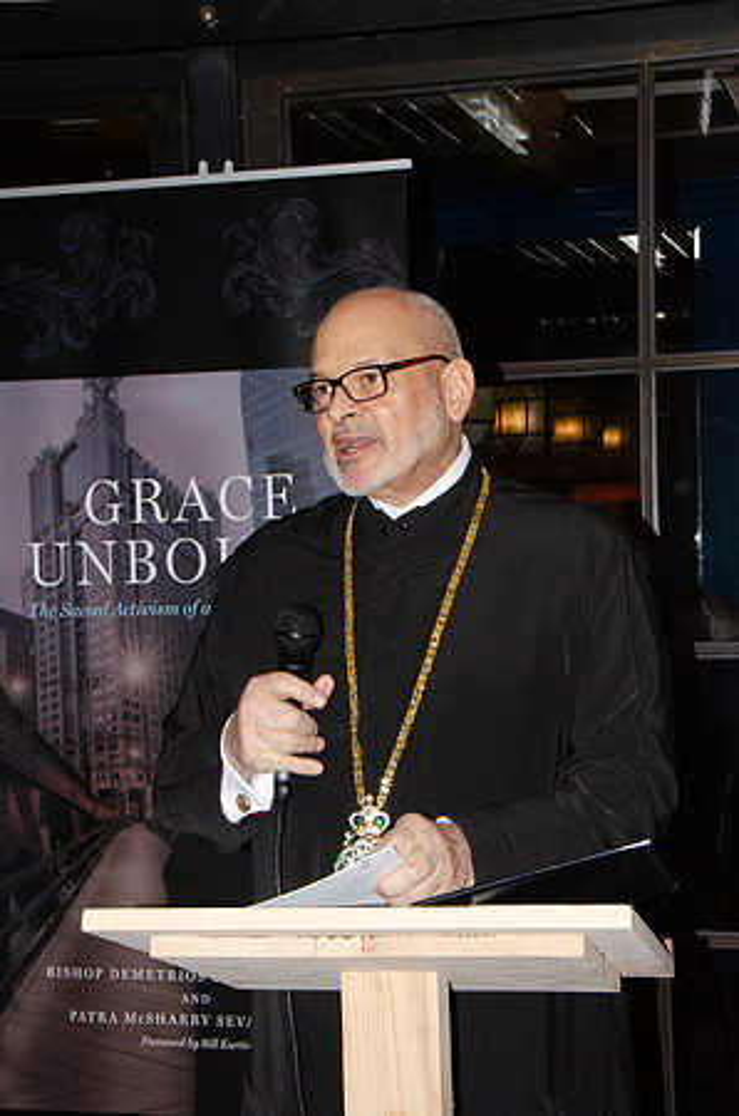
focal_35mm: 75
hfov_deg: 18.1
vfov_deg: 27.0
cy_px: 558
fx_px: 2320
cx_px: 370
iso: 2500
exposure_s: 1/125
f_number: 18
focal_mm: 50
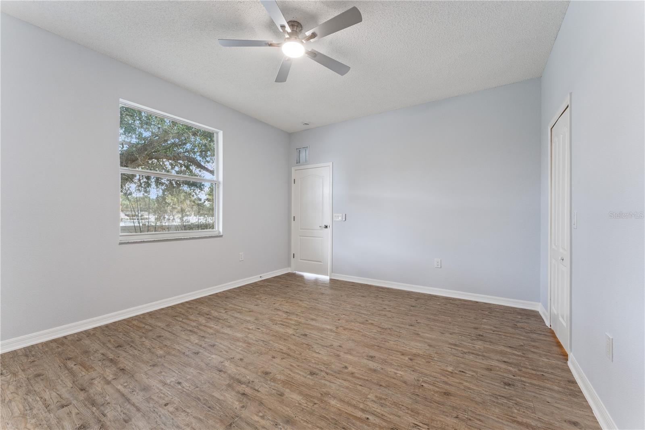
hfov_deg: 104.3
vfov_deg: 81.2
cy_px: 215
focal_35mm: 14
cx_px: 322
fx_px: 251
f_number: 11
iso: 800
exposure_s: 1/20
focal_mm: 14
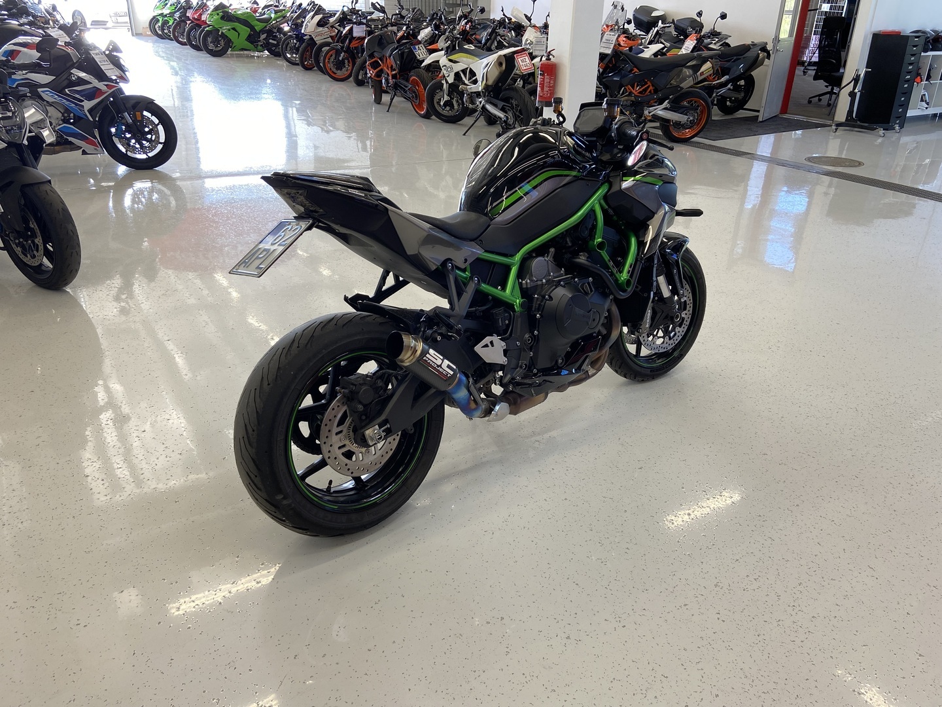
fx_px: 708
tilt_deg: -27.1
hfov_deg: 67.3
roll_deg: -0.9
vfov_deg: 53.1
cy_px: 354
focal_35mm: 26
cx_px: 471
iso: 50
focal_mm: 4.25
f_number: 1.8
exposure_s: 1/100
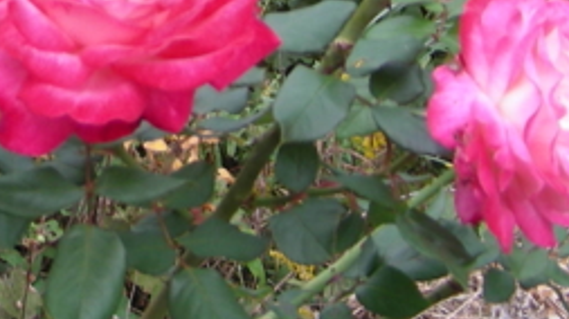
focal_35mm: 131
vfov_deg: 9.0
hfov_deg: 15.9
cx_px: -67
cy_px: -186
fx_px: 1975
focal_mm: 6.3
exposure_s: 1/58
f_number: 3.5
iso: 50
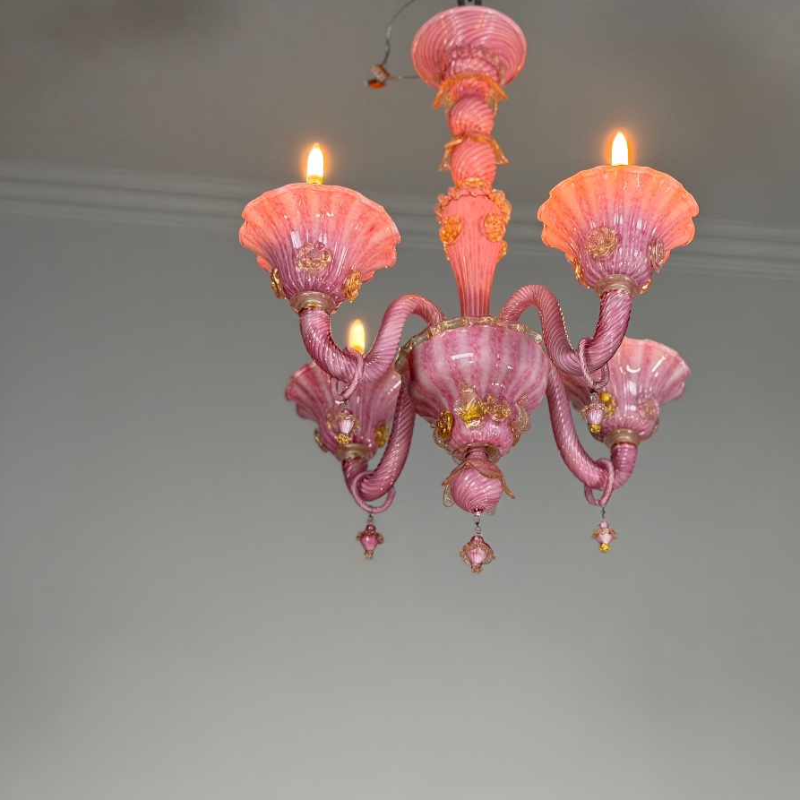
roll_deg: +0.2
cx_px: 492
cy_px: 401
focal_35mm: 57
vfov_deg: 30.0
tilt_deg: +29.7
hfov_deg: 29.9
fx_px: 1490
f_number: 1.78
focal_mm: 6.76
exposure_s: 1/100
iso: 100
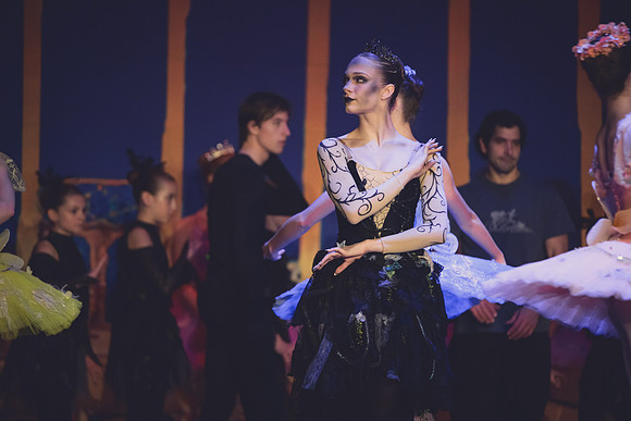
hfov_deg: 10.3
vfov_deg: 6.9
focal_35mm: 200
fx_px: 3506
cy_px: 210
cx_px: 316
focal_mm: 200
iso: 3200
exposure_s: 1/320
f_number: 2.8
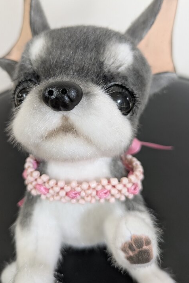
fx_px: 244
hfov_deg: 42.3
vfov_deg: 60.2
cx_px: 87
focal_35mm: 31
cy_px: 132
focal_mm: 5.43
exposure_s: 1/40
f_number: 1.89
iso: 260
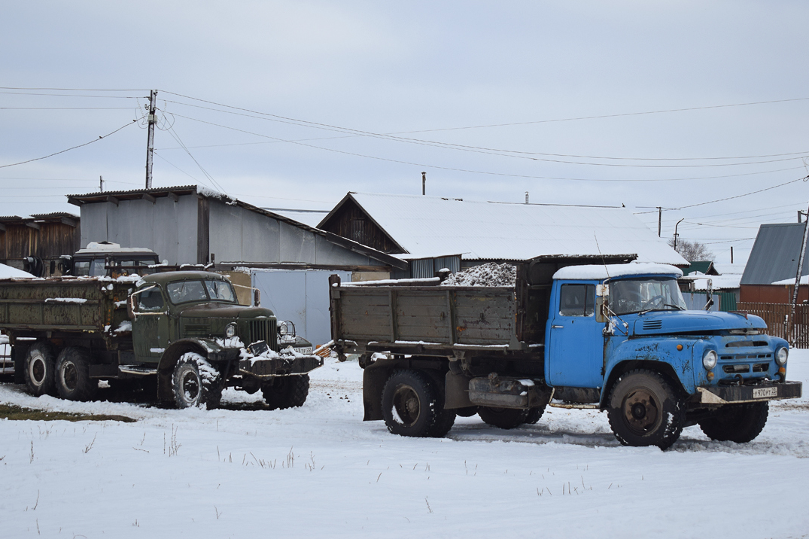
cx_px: 405
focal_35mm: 67
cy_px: 254
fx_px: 1505
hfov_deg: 30.1
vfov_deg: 20.3
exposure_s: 1/500
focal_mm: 40
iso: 200
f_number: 5.6
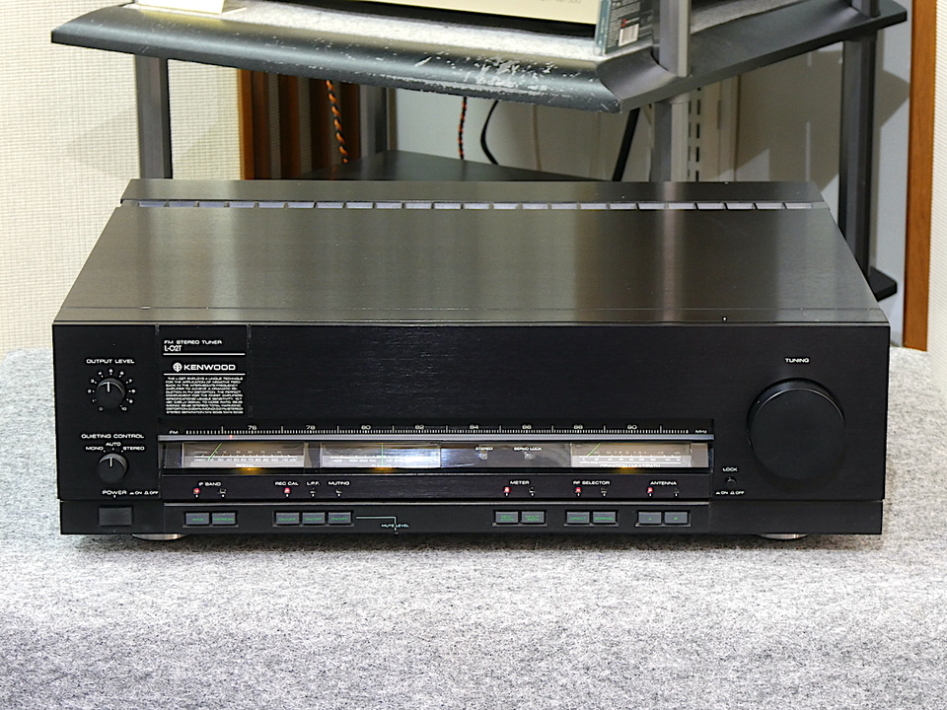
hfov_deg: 18.5
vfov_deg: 14.0
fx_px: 2900
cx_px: 474
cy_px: 355
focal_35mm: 106
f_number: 5.1
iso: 200
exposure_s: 1/2.5
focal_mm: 19
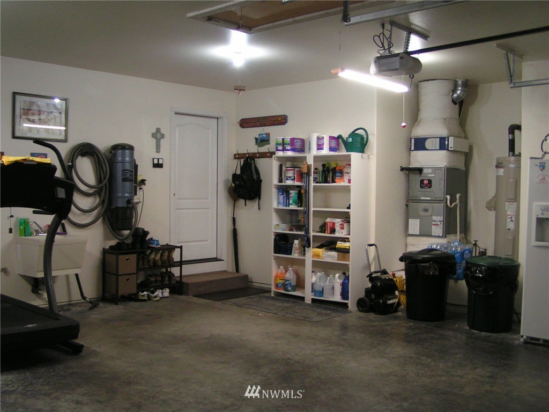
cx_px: 274
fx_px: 603
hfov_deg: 49.0
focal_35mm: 38
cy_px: 206
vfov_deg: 37.7
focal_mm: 5.8
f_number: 2.8
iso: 200
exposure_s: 1/30
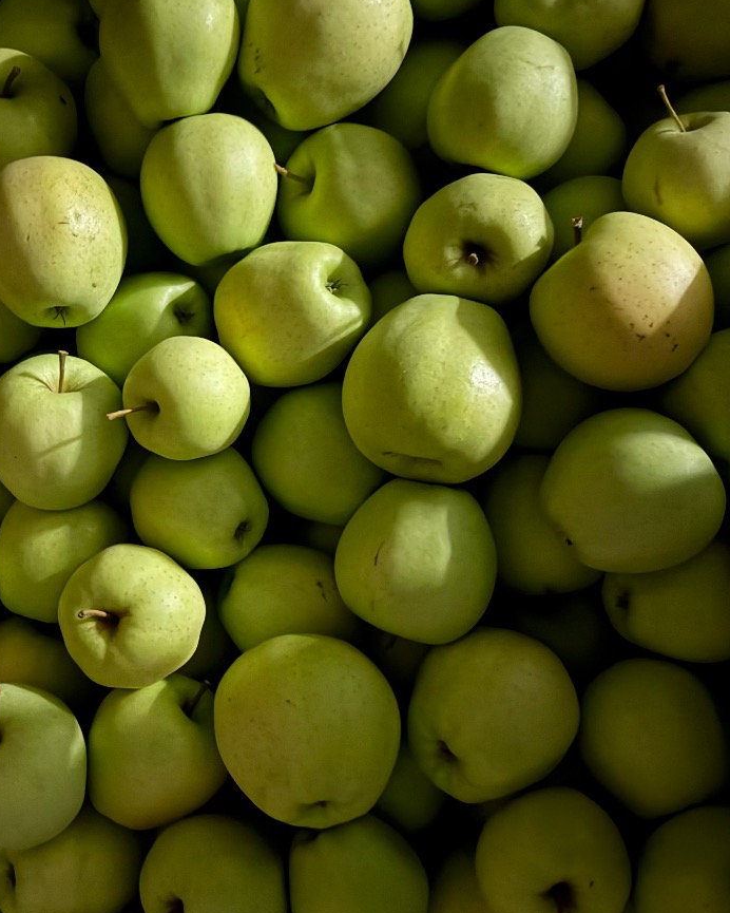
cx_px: 241
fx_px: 1053
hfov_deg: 37.8
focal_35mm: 39
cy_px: 458
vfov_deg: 46.8
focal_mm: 6.76
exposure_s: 1/9
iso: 2500
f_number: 1.78
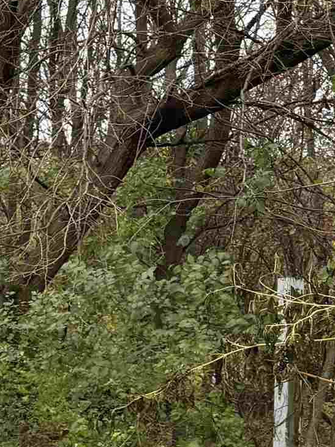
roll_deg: -0.4
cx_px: -510
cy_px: 393
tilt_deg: -3.5
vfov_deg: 19.1
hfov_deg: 11.6
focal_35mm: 101
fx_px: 1304
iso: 64
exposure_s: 1/122
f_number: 1.78
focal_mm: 6.86
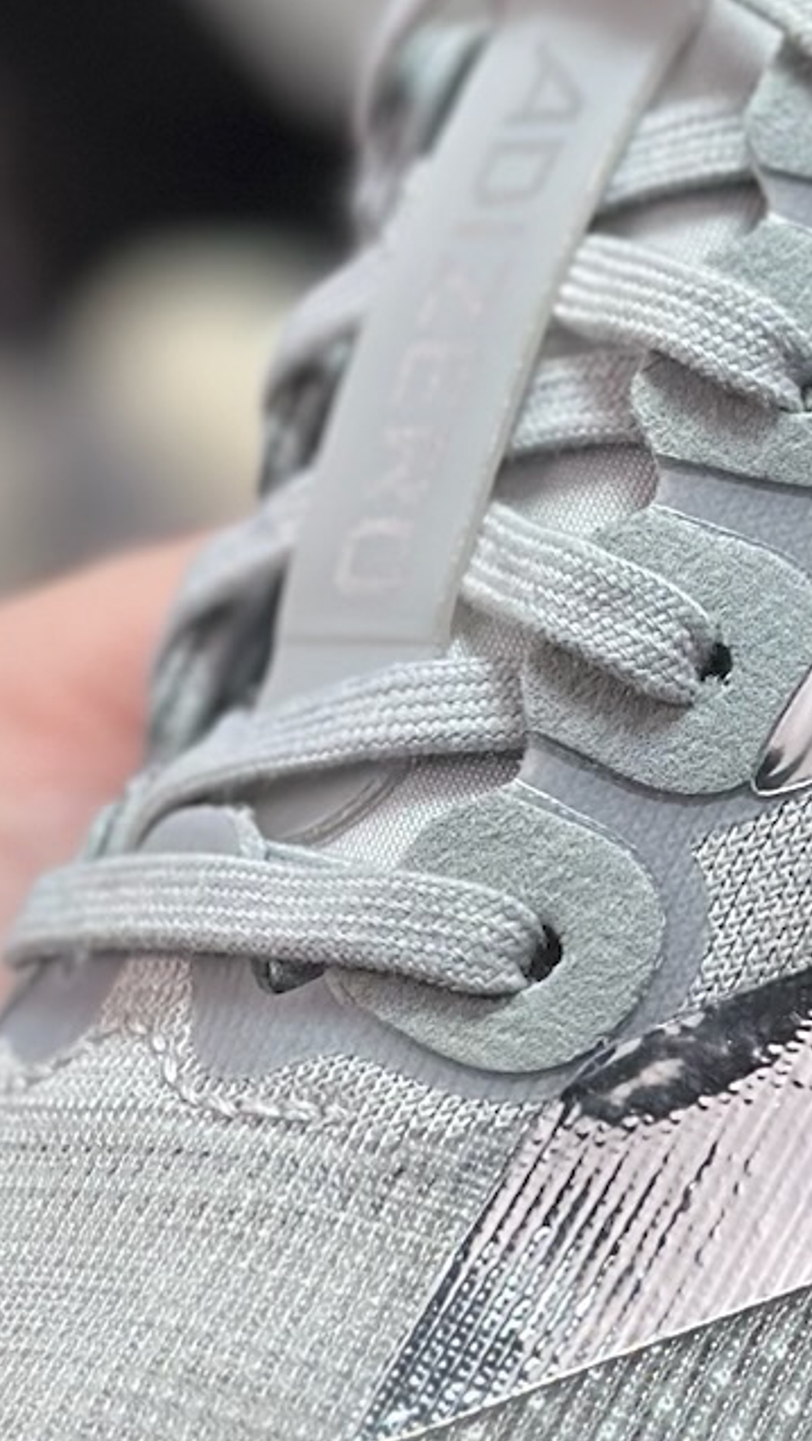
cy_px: 769
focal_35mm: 168
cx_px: 993
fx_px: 6421
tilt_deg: -58.5
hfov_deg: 7.2
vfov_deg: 12.8
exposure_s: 1/1305
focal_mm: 6.86
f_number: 1.78
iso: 80
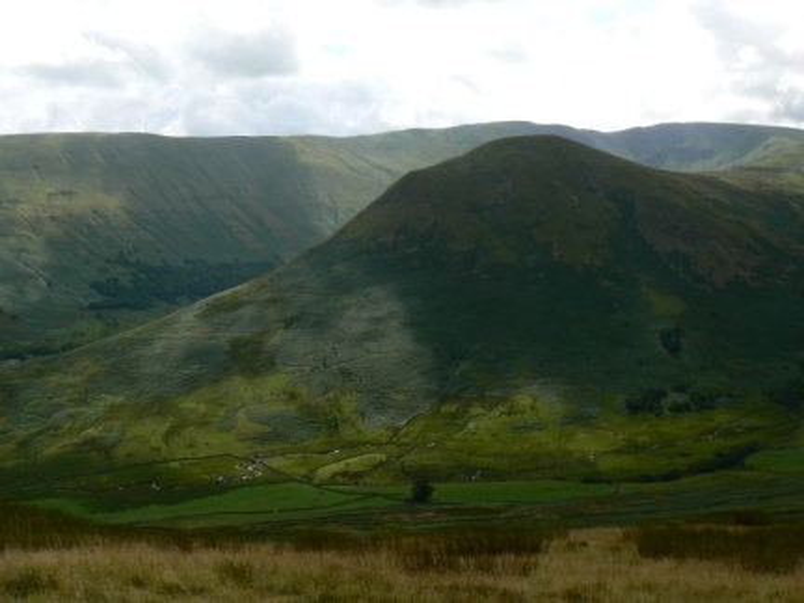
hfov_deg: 51.4
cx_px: 402
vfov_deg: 39.7
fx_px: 836
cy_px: 302
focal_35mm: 36
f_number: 7.1
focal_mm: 6
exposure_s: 1/400
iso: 80
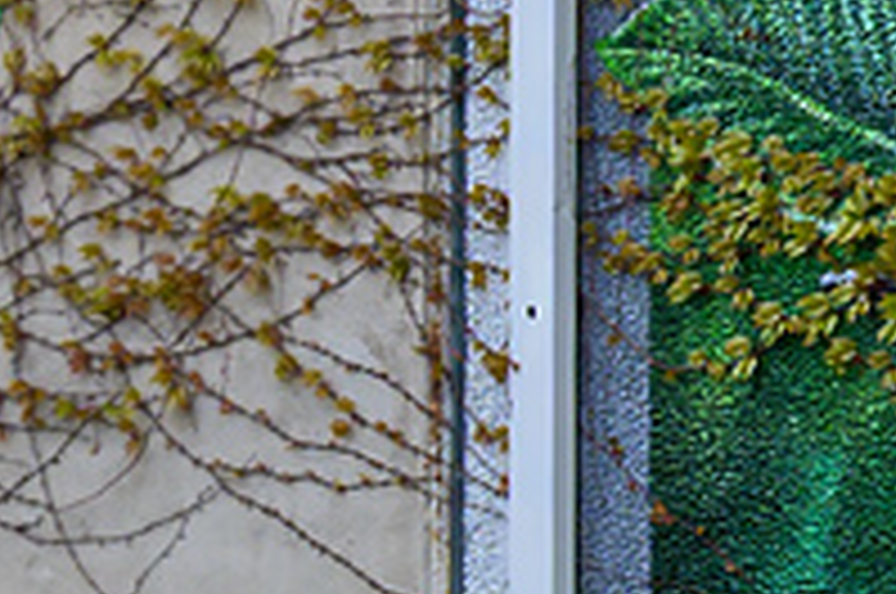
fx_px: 6759
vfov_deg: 5.0
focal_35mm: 272
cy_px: -99
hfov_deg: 7.1
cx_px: 2184
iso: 200
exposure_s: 1/320
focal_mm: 30
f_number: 7.1
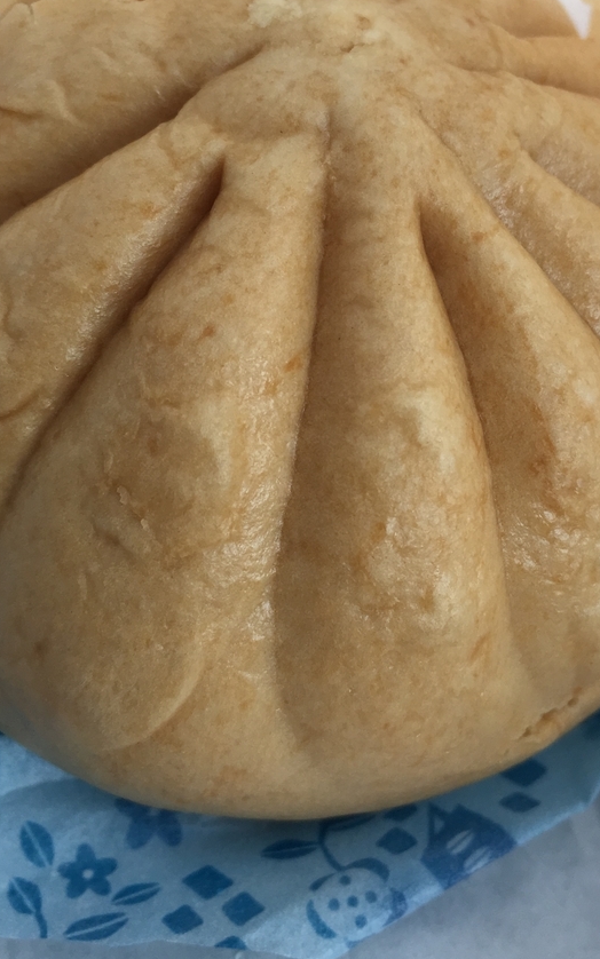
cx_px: 317
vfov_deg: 45.0
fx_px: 1151
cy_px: 383
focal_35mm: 44
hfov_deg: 29.2
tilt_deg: -61.5
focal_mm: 4.15
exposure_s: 1/120
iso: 40
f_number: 2.2
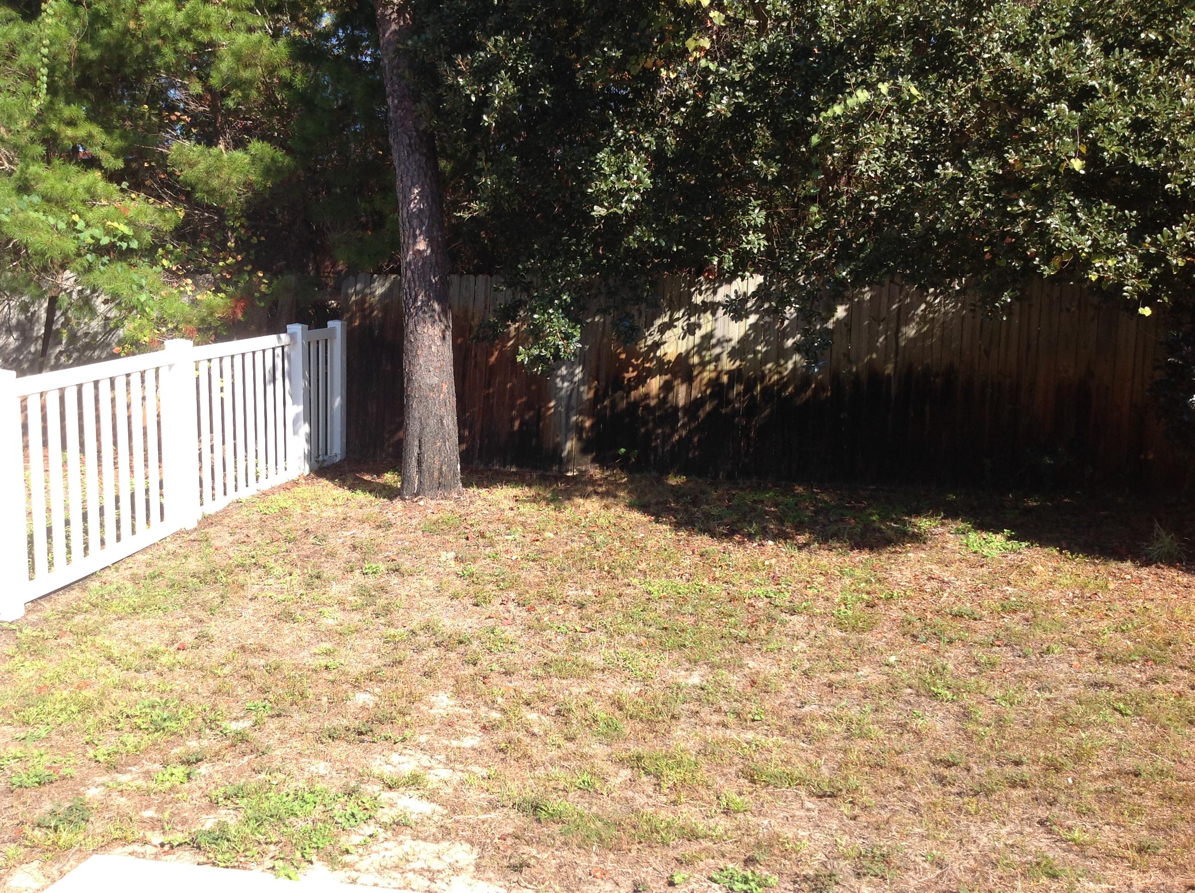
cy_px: 446
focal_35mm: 35
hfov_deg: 52.7
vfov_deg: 40.6
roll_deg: -0.9
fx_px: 1206
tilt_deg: -6.3
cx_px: 598
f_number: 2.4
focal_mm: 4.28
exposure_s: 1/643
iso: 50
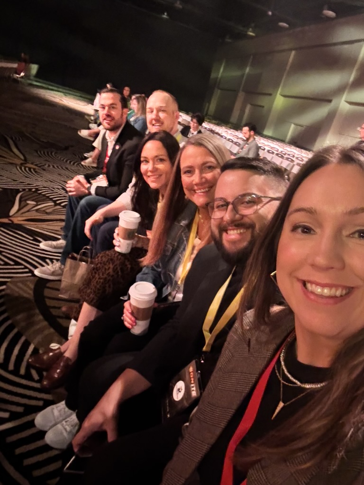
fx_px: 421
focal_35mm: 30
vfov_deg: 60.0
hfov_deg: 46.8
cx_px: 182
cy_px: 242
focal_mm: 2.69
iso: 640
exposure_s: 1/15
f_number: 1.9
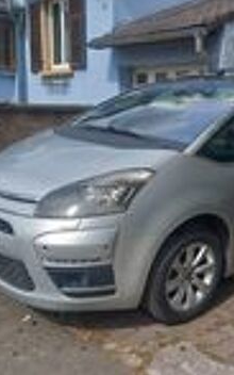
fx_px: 398
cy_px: 185
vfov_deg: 50.4
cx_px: 166
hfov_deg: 32.3
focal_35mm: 39
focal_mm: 4
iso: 20
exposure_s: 1/243
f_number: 1.8
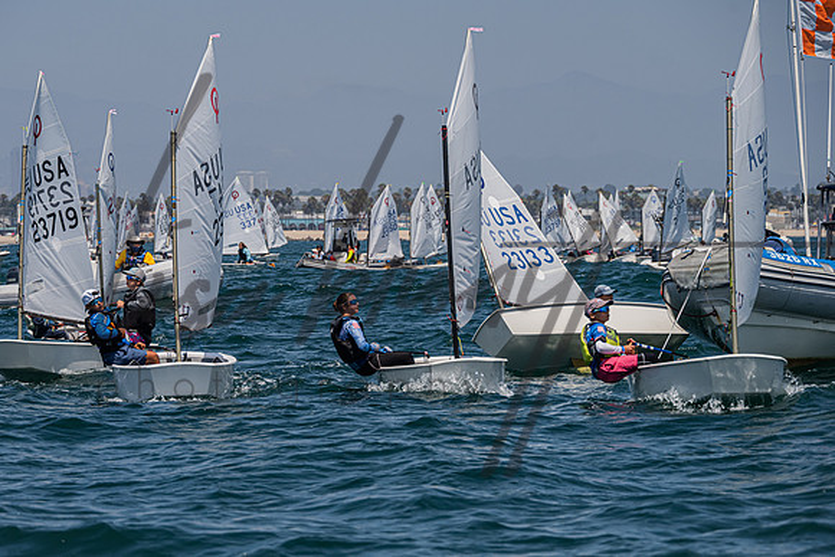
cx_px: 347
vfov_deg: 7.2
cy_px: 349
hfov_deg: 10.8
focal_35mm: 191
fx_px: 4431
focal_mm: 150
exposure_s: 1/1250
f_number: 7.1
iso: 250
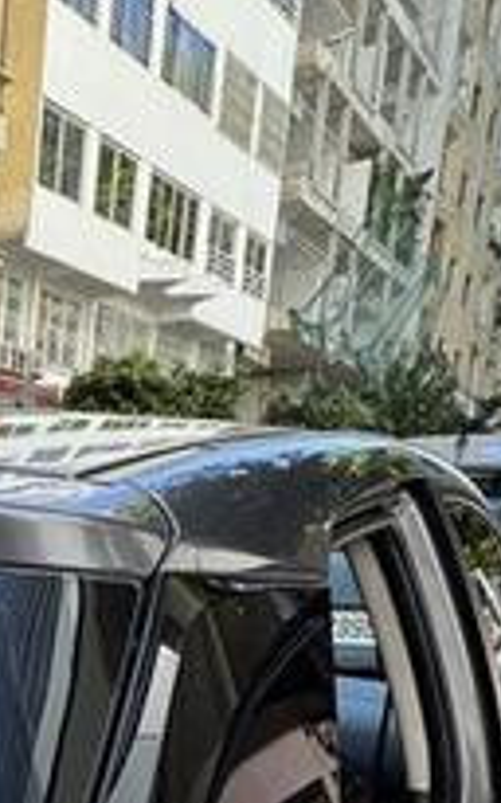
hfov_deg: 16.1
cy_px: 938
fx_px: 1377
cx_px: -493
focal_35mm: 63
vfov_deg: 28.6
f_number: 2.2
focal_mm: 2.22
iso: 40
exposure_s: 1/180
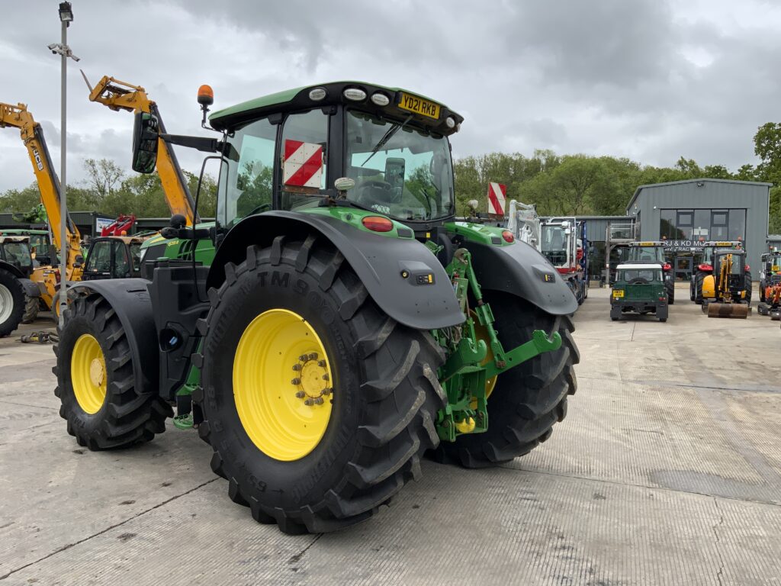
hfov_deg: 61.7
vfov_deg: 48.2
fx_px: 654
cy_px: 293
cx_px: 390
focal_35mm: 29
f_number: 1.8
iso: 16
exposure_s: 1/1221
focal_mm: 3
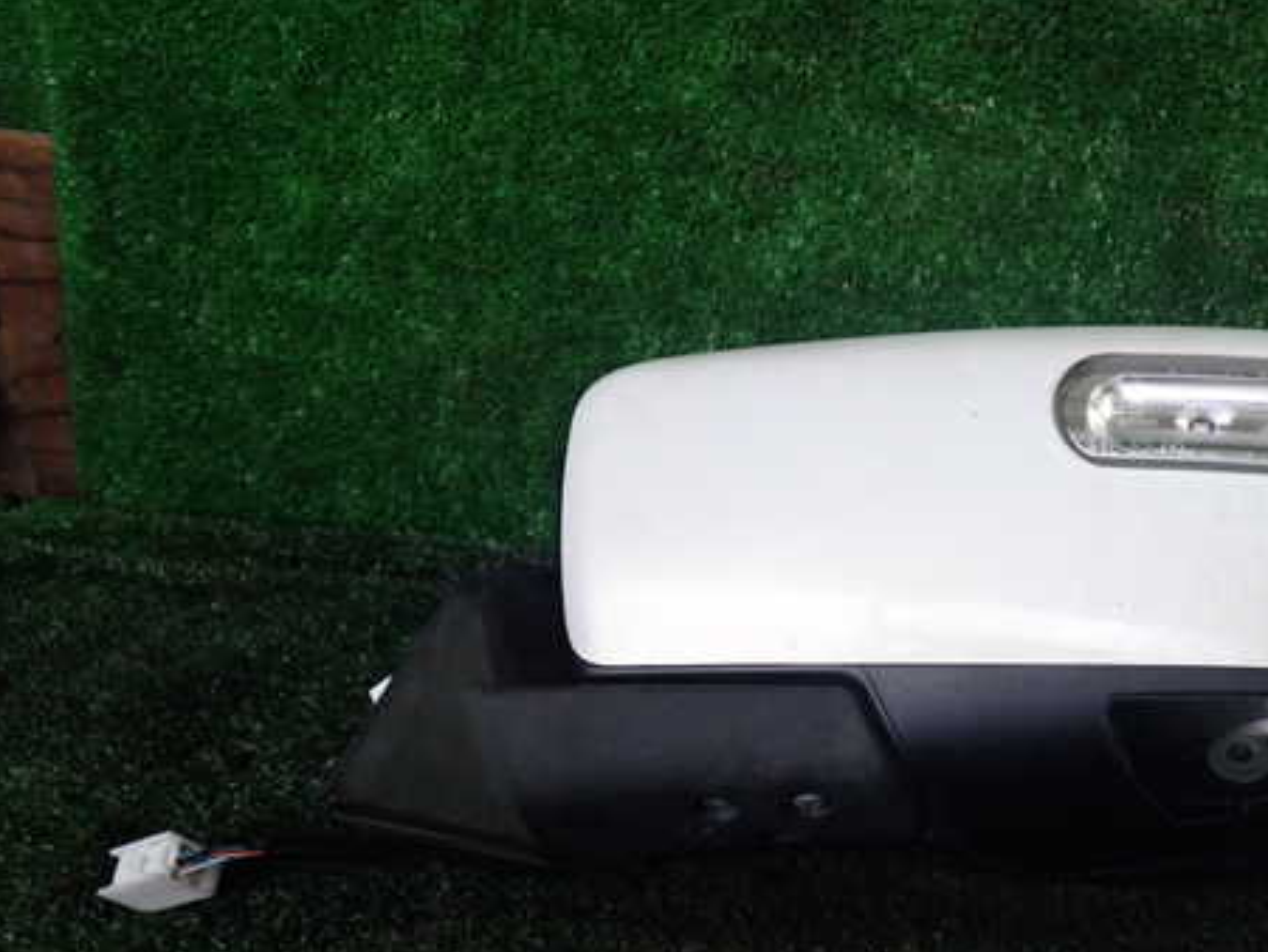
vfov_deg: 36.0
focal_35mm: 40
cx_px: 831
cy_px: 515
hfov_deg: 46.1
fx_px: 1466
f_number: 2.3
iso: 320
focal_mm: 5.4
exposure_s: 1/30
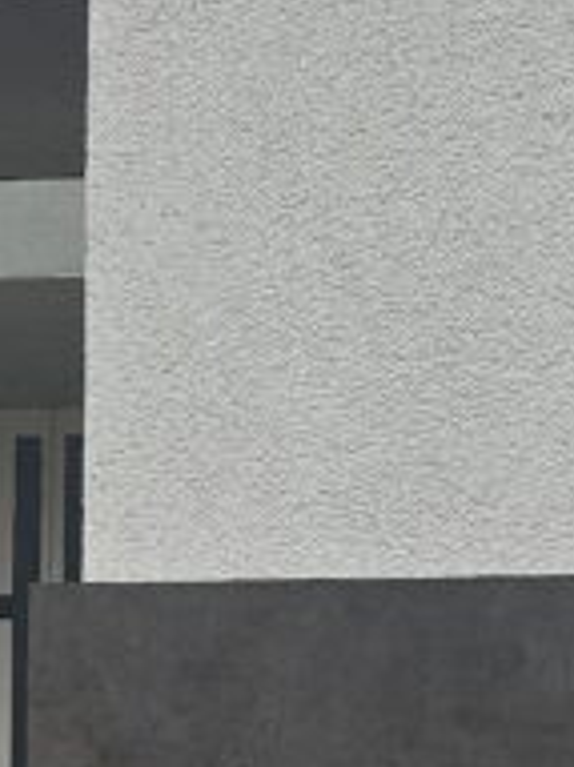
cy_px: 755
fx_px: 2855
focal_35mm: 129
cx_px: 606
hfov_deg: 11.3
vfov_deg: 15.0
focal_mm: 5
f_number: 1.8
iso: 50
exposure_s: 1/607
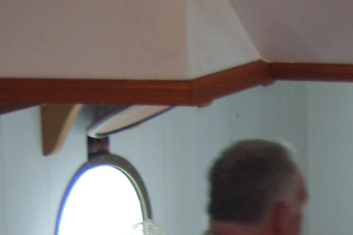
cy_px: 350
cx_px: 354
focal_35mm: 162
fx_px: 1587
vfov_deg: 8.3
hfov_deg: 12.5
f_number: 4
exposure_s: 1/25
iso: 400
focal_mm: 29.38
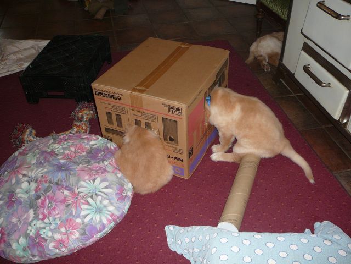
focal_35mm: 35
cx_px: 176
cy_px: 132
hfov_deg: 52.6
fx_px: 355
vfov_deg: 40.7
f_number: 2.8
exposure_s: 1/30
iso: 125
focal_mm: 5.2
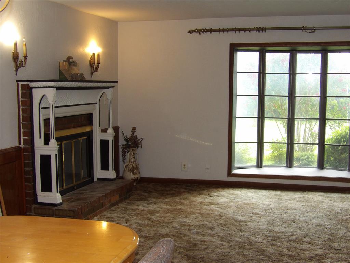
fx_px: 465
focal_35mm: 46
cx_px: 175
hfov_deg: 41.2
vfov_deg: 31.5
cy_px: 132
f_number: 3.8
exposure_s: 1/33
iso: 200
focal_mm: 8.2
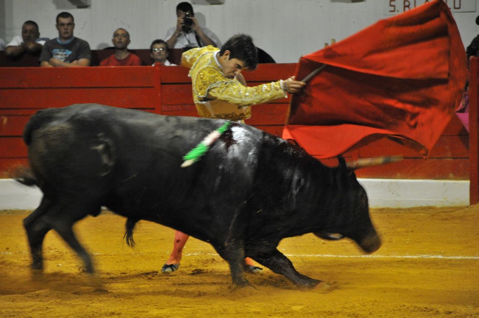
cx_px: 240
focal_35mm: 225
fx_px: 2990
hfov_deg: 9.2
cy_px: 159
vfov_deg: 6.1
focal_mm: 150
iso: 1600
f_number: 5.6
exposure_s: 1/90
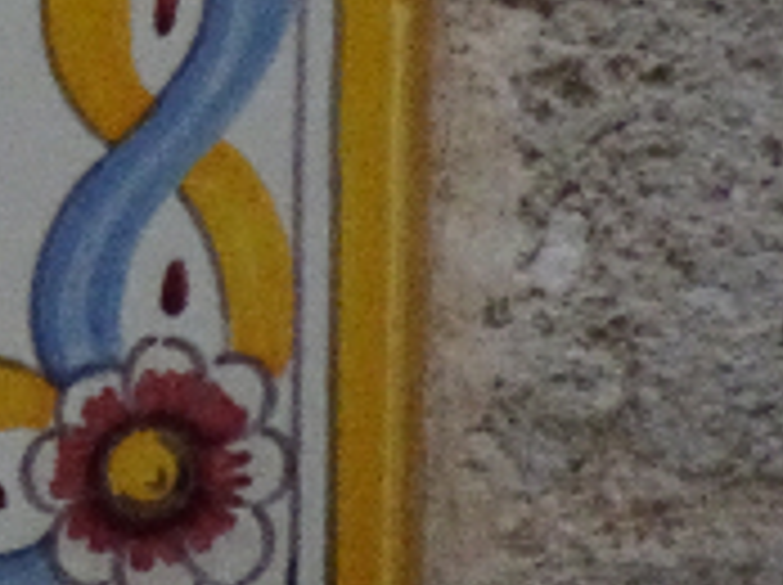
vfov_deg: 0.9
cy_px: -644
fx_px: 39214
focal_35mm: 1736
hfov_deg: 1.1
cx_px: -806
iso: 800
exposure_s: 1/125
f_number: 6.3
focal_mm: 64.38
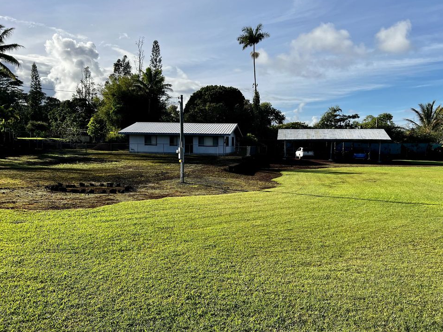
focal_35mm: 28
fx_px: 358
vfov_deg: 49.7
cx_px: 237
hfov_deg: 63.4
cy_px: 166
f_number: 1.5
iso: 50
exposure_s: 1/3831
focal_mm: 5.7
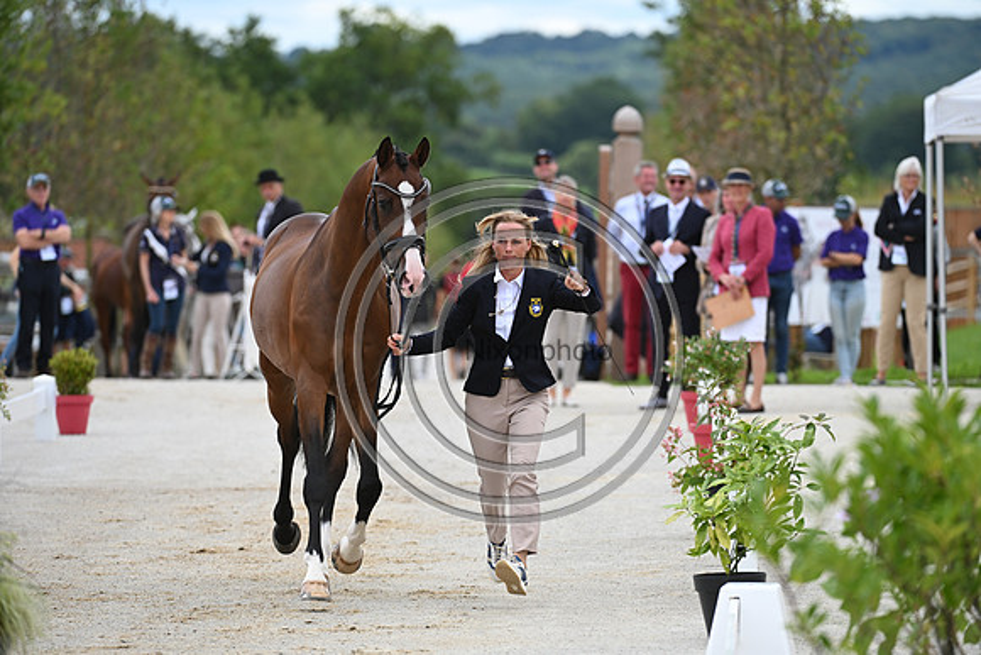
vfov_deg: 4.6
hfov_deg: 6.9
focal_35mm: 300
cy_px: 328
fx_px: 8177
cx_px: 490
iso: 560
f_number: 5.6
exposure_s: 1/1600
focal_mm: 300
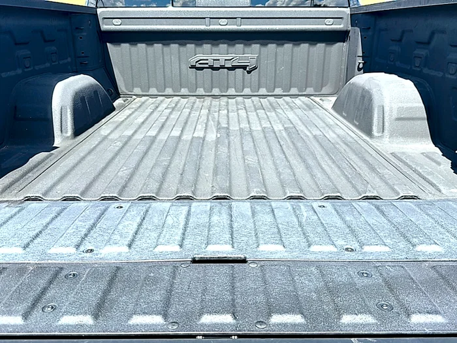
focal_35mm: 25
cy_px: 172
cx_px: 228
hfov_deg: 69.4
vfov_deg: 54.9
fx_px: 330
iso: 80
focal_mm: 6.86
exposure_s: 1/1567
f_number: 1.78
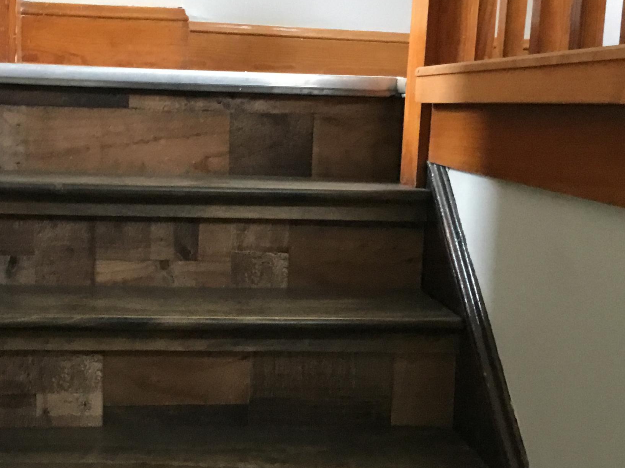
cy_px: 260
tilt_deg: -8.2
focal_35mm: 57
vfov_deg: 25.6
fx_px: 1029
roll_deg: -0.4
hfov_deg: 33.7
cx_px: 249
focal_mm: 3.3
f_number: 2.4
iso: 200
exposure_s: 1/30
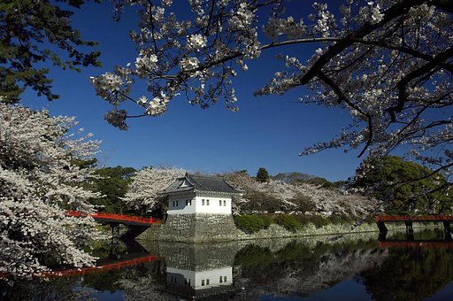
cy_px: 150
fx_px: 320
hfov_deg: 70.5
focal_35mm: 26
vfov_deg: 50.3
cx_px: 226
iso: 200
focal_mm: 17
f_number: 7.1
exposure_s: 1/160
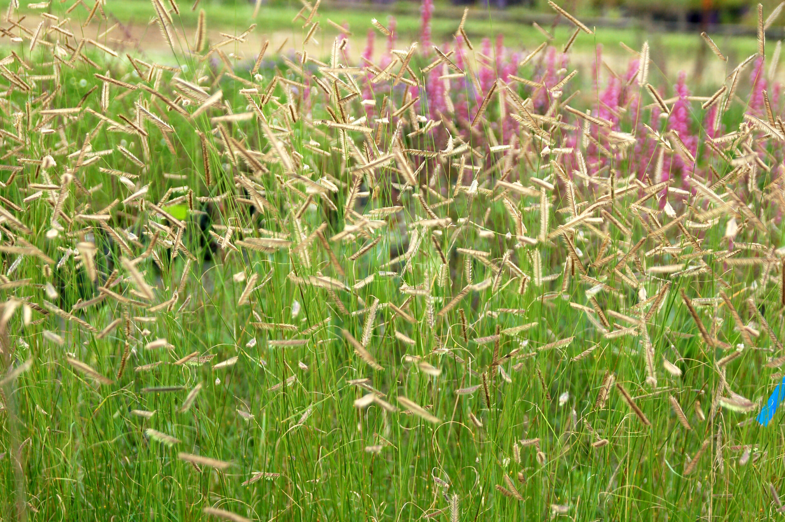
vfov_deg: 12.2
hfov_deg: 18.2
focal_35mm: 112
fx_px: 2451
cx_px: 392
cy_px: 261
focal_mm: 75
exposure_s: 1/500
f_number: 5.6
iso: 250
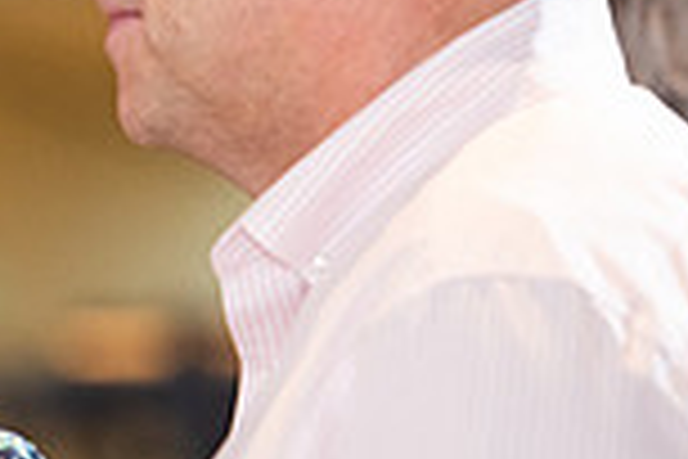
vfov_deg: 2.1
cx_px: -290
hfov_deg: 3.2
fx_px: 12364
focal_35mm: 647
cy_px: 355
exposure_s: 1/200
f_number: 2.8
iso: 1250
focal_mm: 160
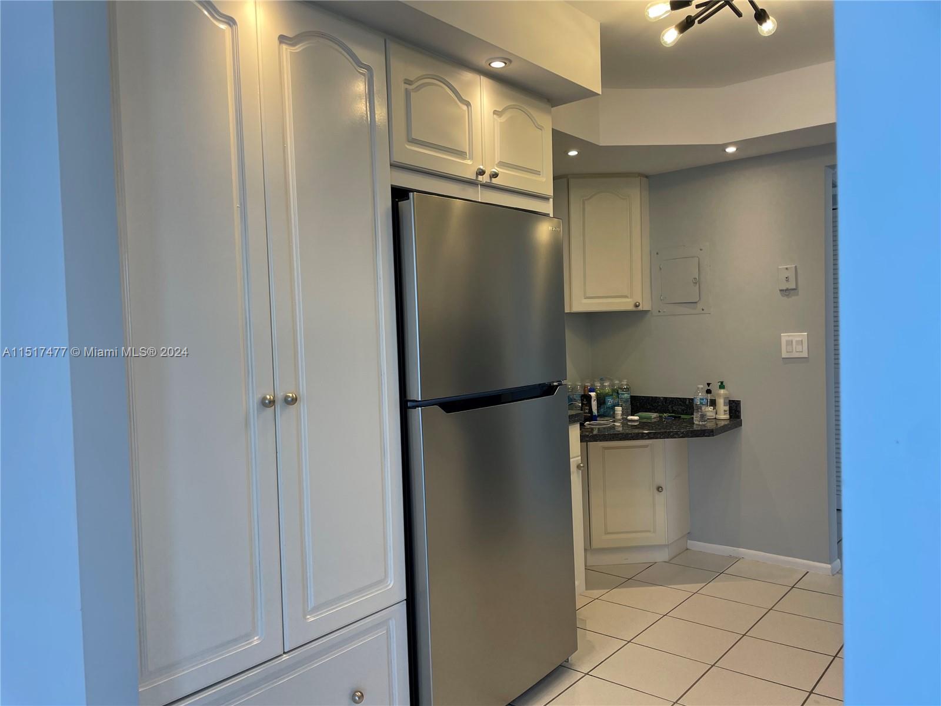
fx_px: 707
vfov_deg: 53.1
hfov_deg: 67.3
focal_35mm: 26
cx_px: 470
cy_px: 353
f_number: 1.6
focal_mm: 4.2
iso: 40
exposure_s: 1/120
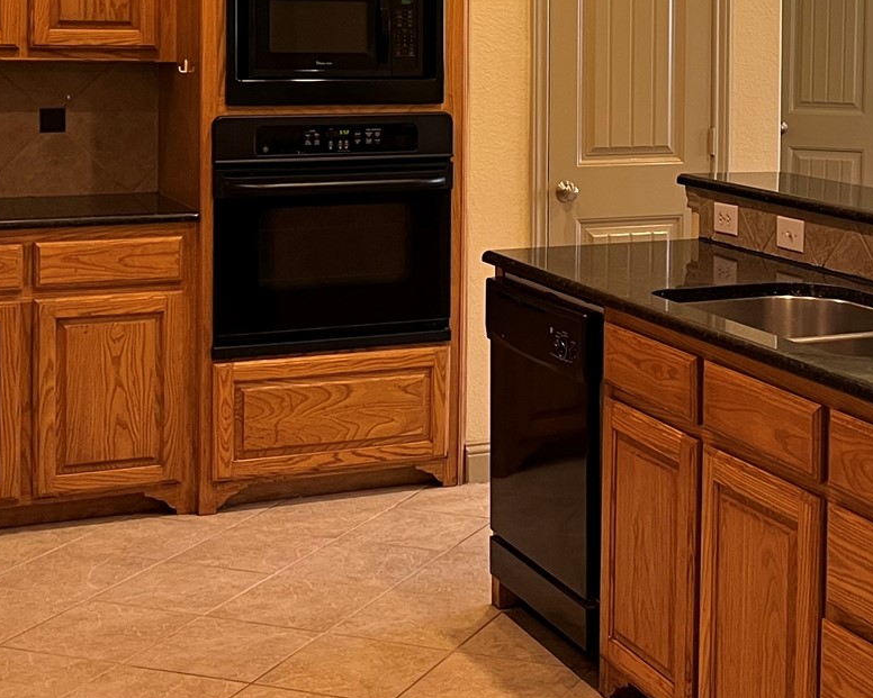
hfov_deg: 28.0
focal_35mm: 67
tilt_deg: -3.6
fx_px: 1731
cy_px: 80
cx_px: 636
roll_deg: -1.0
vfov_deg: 22.3
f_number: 1.6
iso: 125
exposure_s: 1/60
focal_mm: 5.1
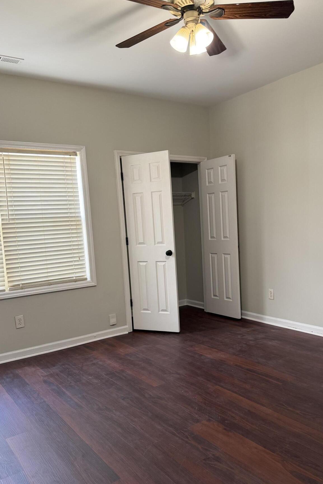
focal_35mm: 29
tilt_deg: -5.7
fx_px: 390
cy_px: 266
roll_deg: +2.1
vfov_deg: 63.5
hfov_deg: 44.8
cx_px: 188
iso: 200
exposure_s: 1/60
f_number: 1.78
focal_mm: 6.76
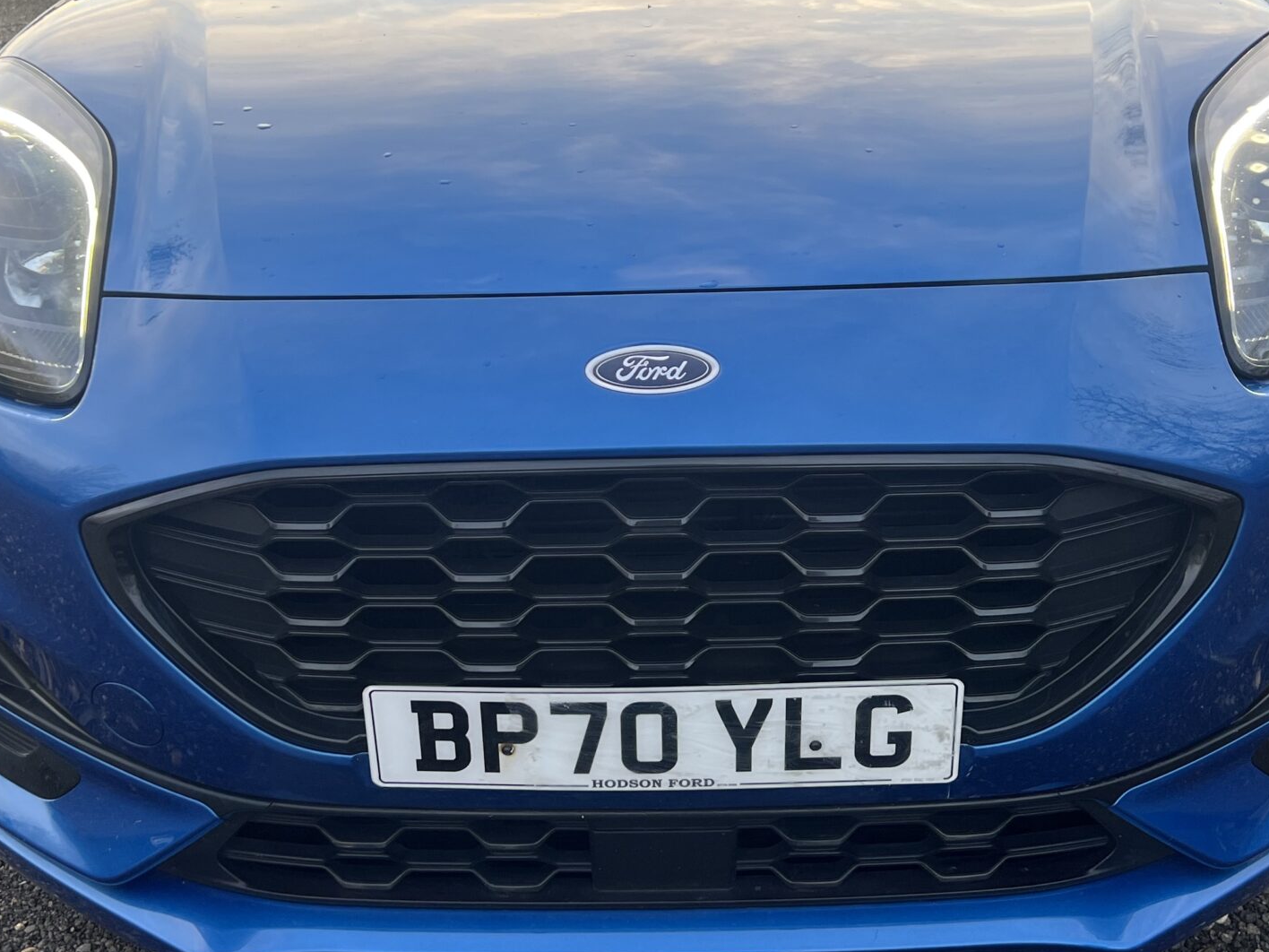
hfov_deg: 40.4
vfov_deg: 30.8
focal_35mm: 47
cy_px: 383
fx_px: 1723
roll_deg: +0.5
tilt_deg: -20.1
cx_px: 620
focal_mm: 5.7
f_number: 1.5
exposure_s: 1/184
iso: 40
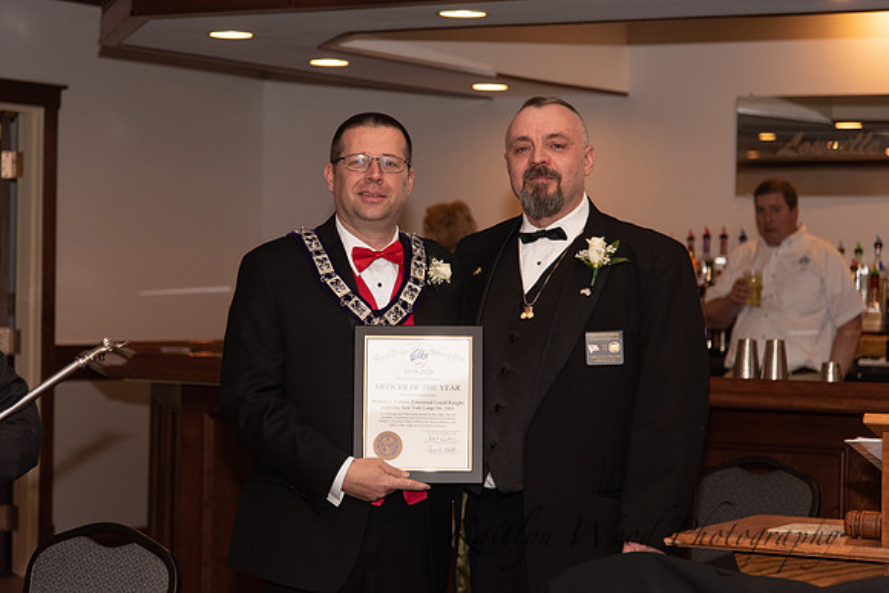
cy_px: 296
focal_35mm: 95
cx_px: 444
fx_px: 2346
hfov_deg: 21.5
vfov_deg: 14.4
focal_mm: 95
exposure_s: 1/200
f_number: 4
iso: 800
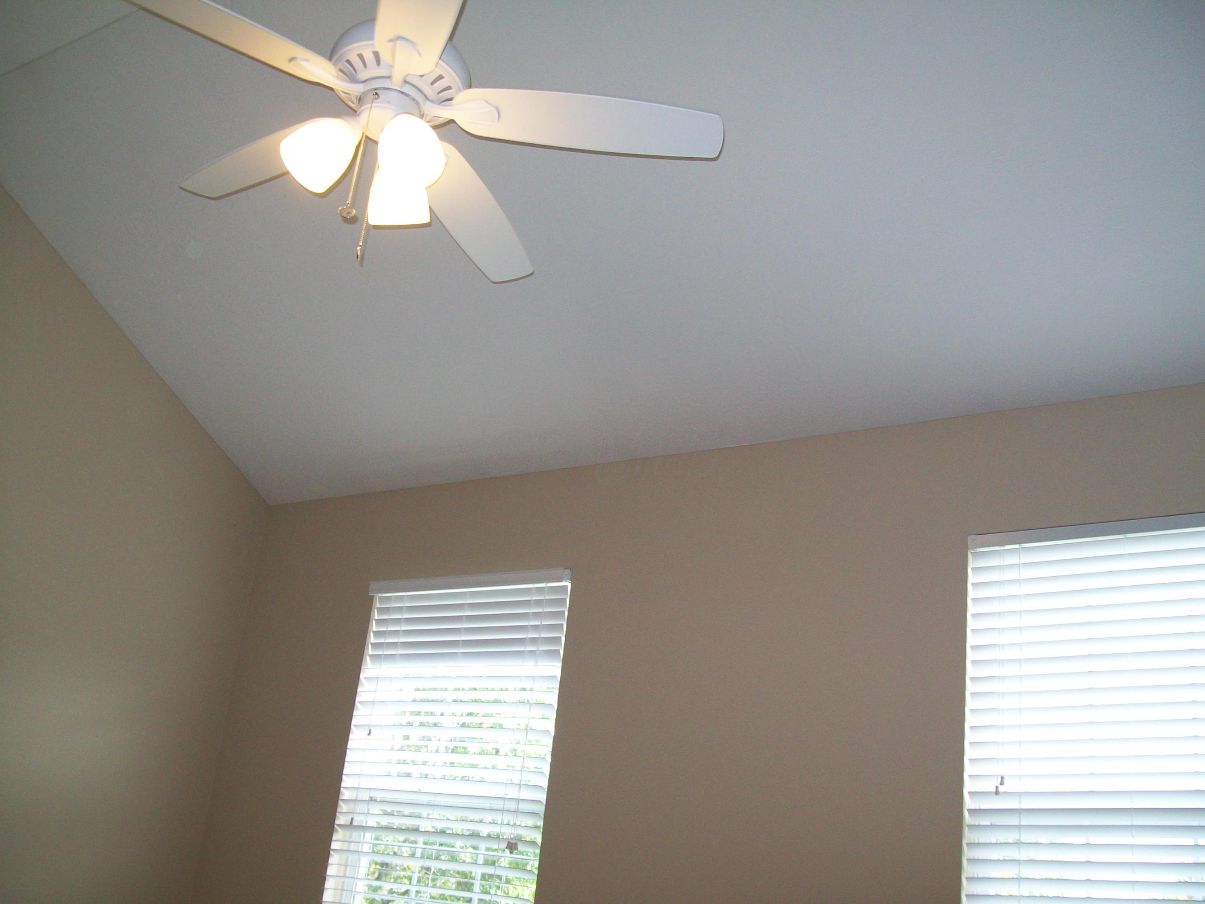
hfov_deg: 51.4
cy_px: 452
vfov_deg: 39.7
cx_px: 602
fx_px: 1253
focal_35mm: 36
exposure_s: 1/60
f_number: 2.7
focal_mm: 6
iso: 64
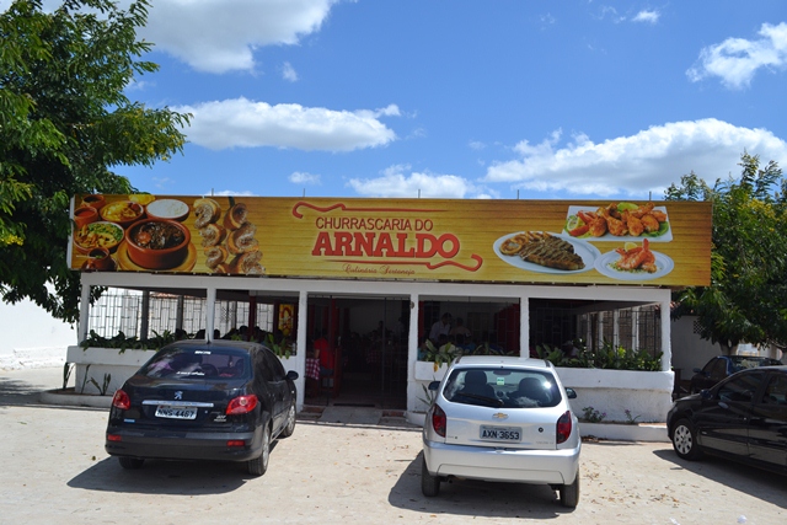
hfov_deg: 61.9
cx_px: 394
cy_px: 262
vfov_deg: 43.6
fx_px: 656
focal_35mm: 30
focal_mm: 20
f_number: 9
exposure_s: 1/320
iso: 100
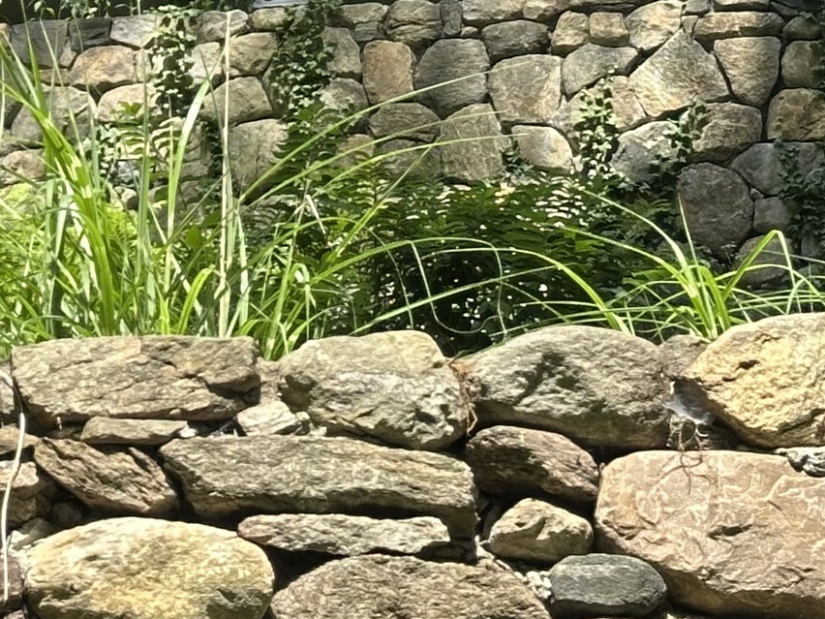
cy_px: -434
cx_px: 38
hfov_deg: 11.3
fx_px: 4123
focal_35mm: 173
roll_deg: -3.0
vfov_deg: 8.3
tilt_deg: +26.6
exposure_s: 1/980
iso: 64
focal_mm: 6.86
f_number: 1.78
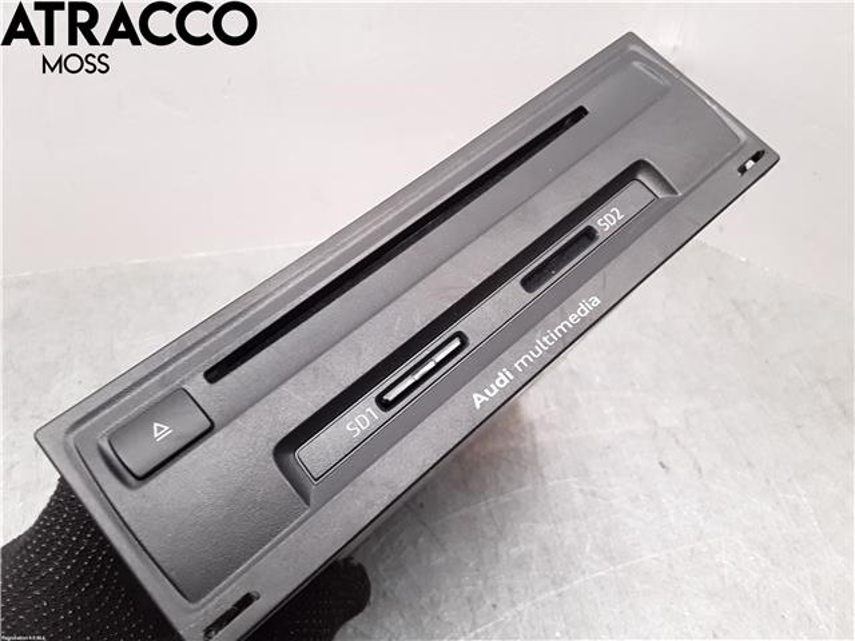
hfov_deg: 63.4
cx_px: 428
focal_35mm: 28
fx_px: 692
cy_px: 320
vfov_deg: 49.7
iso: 64
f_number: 1.9
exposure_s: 1/50
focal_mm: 2.91
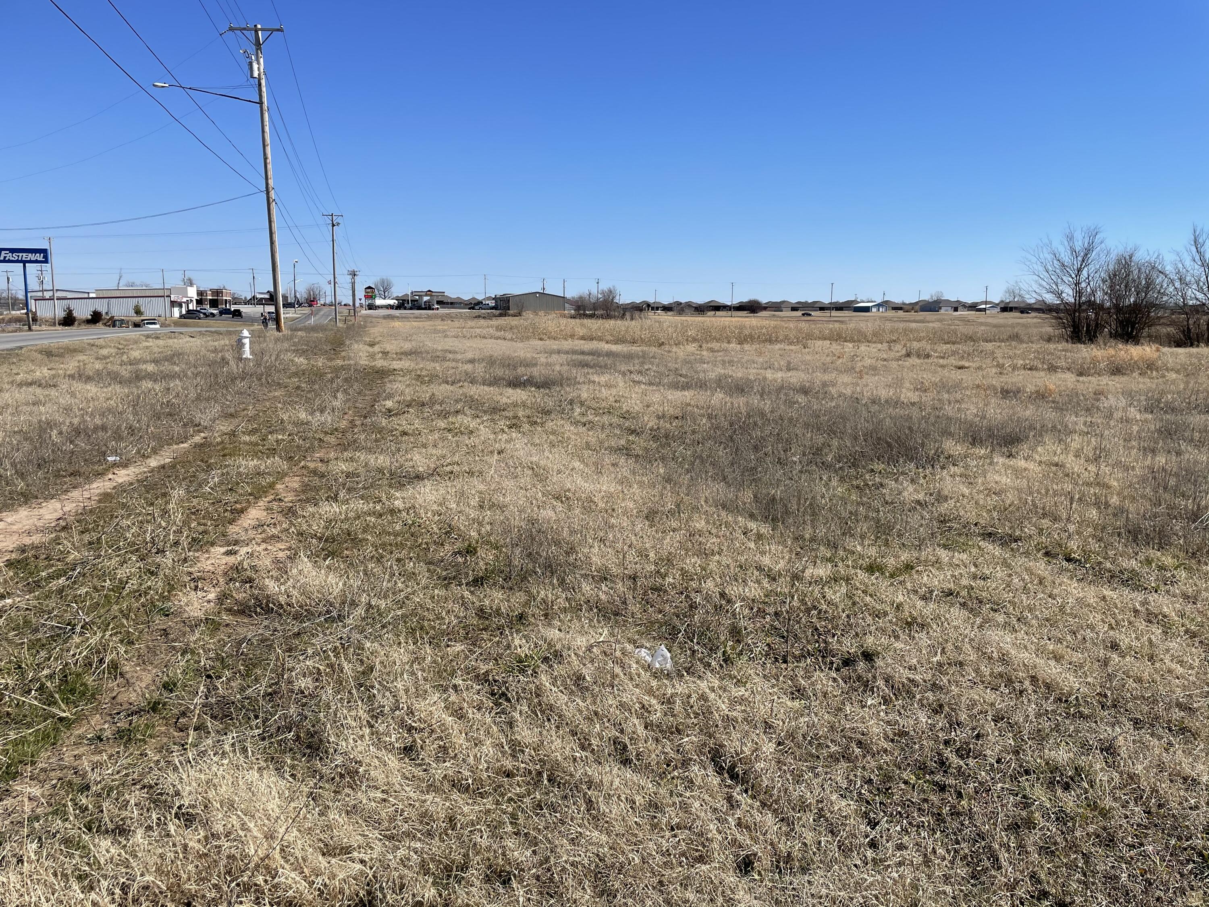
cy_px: 454
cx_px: 604
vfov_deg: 53.1
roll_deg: -0.2
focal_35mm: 26
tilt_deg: -9.7
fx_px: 908
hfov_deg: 67.3
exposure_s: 1/4292
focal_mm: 4.2
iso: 32
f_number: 1.6
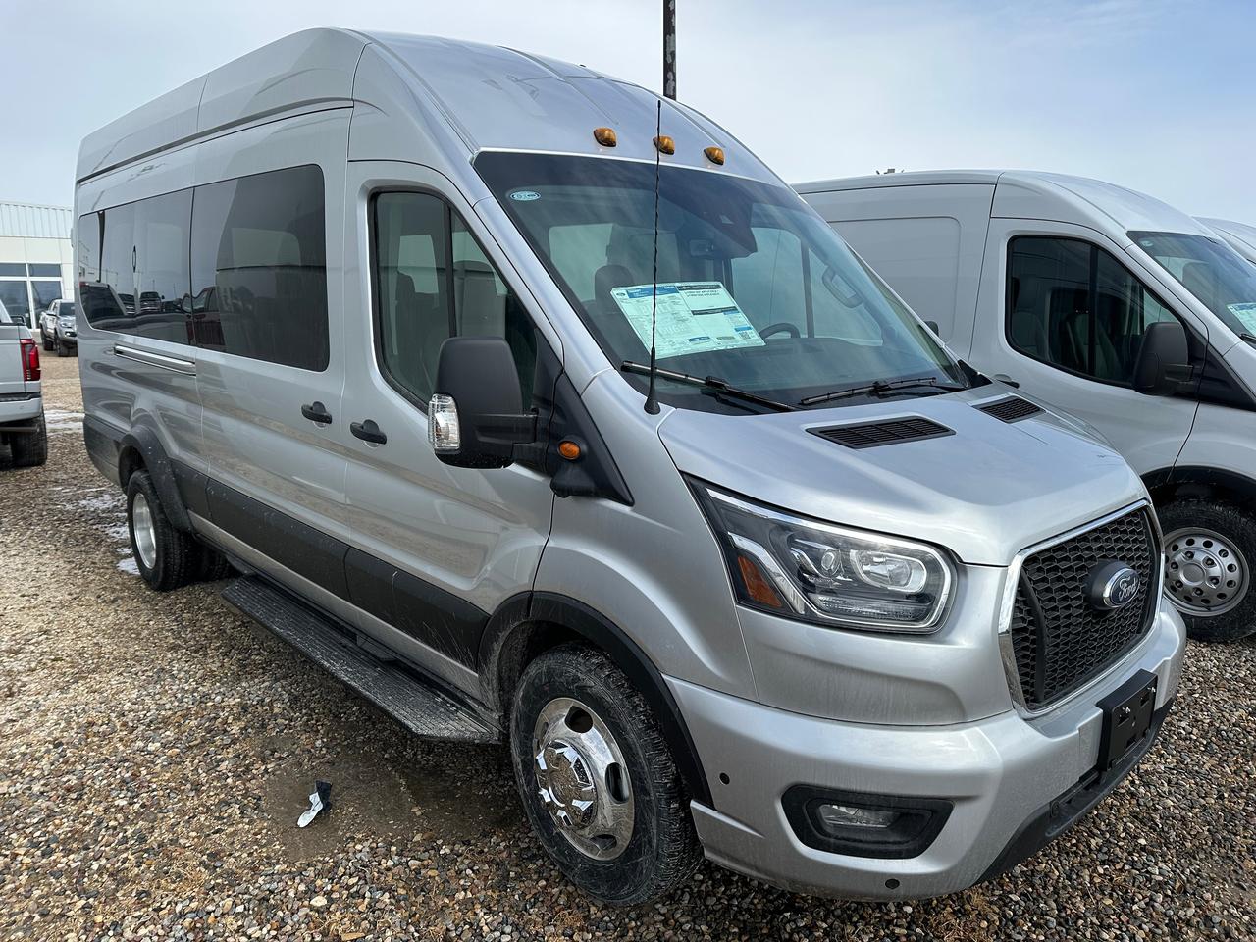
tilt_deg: -9.7
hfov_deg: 71.6
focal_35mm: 24
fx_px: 871
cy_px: 471
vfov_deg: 56.8
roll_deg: +1.0
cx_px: 628
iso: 80
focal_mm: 6.86
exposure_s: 1/5263
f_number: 1.78
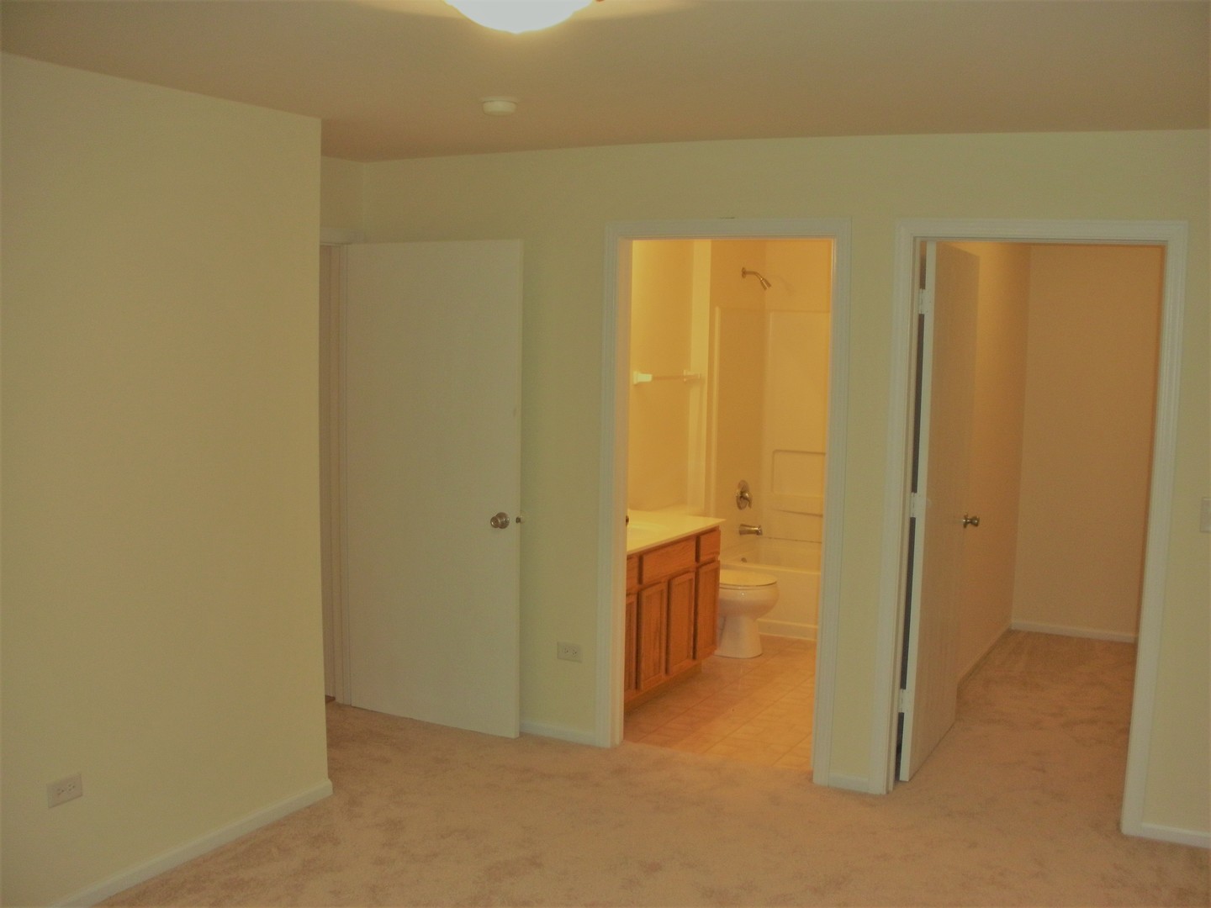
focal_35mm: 36
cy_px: 454
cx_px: 606
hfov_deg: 51.4
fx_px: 1259
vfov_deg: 39.7
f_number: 3.5
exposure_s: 1/30
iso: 160
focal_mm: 6.3
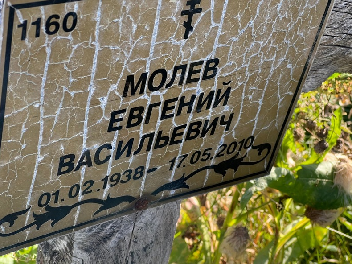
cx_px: 177
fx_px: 793
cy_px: 133
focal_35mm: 78
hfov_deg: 25.0
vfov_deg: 18.9
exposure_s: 1/110
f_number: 2.8
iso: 32
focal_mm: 9
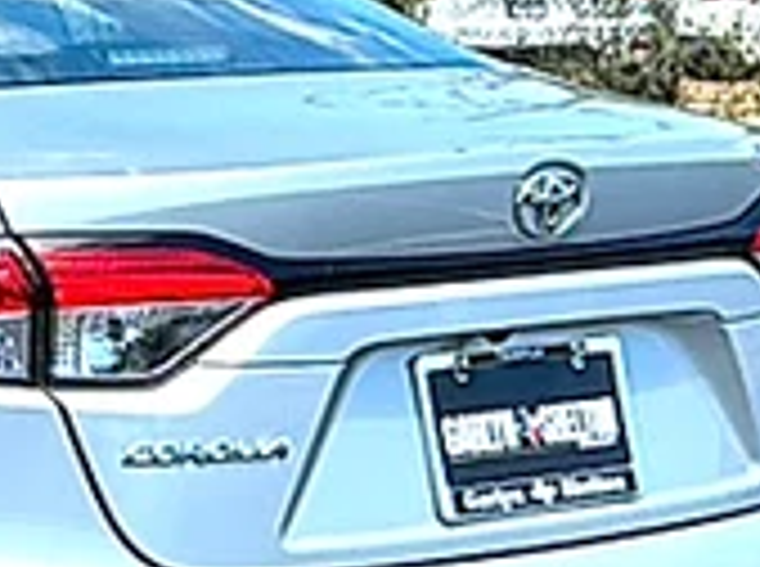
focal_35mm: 162
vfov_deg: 9.1
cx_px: -504
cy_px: 416
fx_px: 3549
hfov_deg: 11.5
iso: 80
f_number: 1.78
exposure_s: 1/2817
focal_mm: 6.86
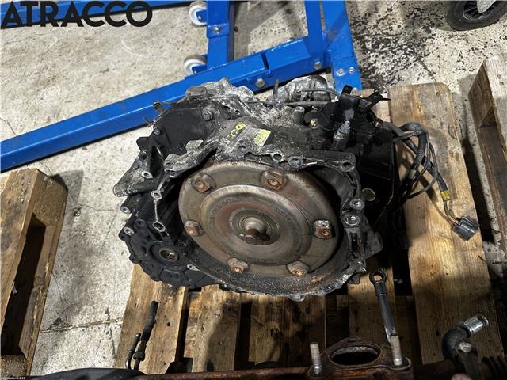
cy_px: 190
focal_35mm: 24
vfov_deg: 56.8
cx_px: 254
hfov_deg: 71.6
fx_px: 352
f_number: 1.78
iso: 125
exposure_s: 1/50
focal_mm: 6.86
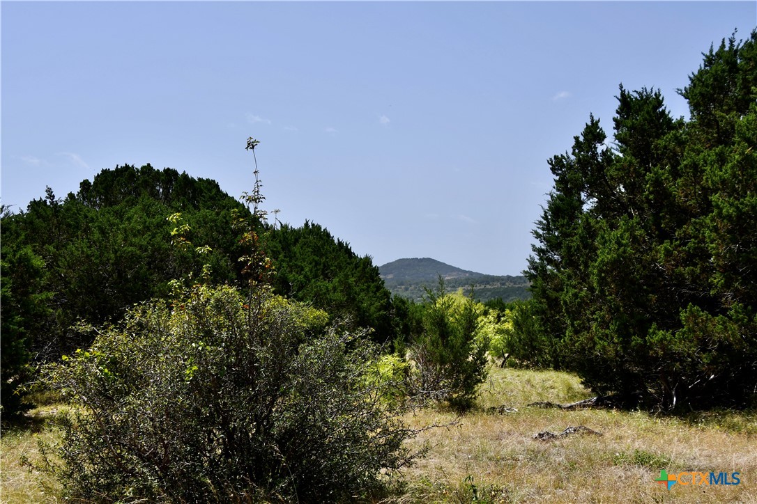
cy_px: 252
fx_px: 1009
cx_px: 378
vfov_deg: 28.1
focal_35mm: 48
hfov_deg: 41.1
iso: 100
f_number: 9
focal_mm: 32
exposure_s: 1/320
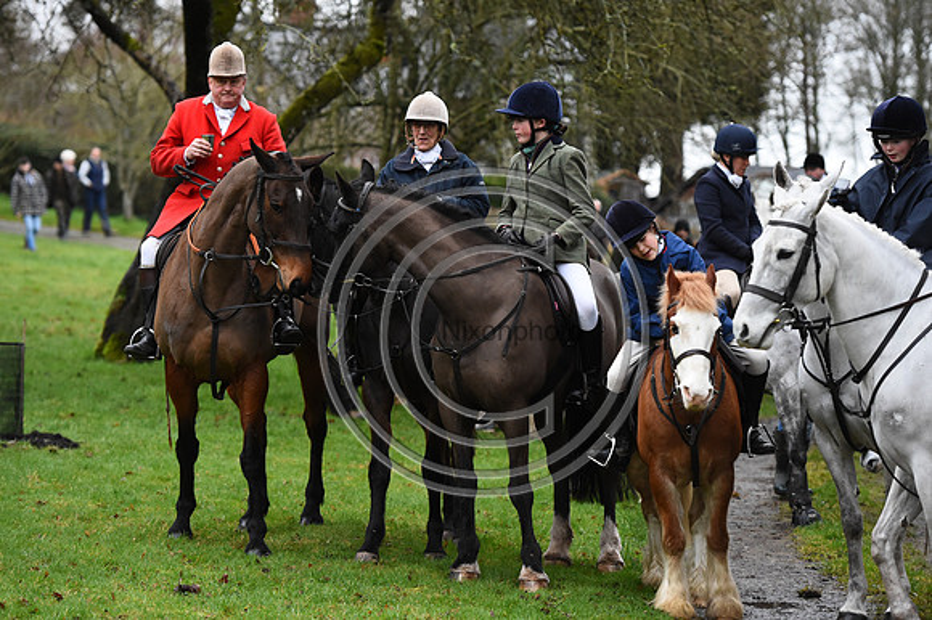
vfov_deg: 11.2
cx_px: 466
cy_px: 310
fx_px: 3157
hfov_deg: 16.8
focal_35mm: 122
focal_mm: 122
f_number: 3.5
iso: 3200
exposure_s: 1/1250
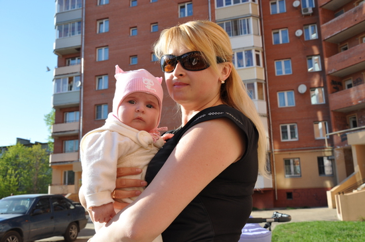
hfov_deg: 51.3
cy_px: 121
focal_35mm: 38
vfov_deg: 35.4
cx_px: 182
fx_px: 380
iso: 200
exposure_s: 1/250
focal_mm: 25
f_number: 8
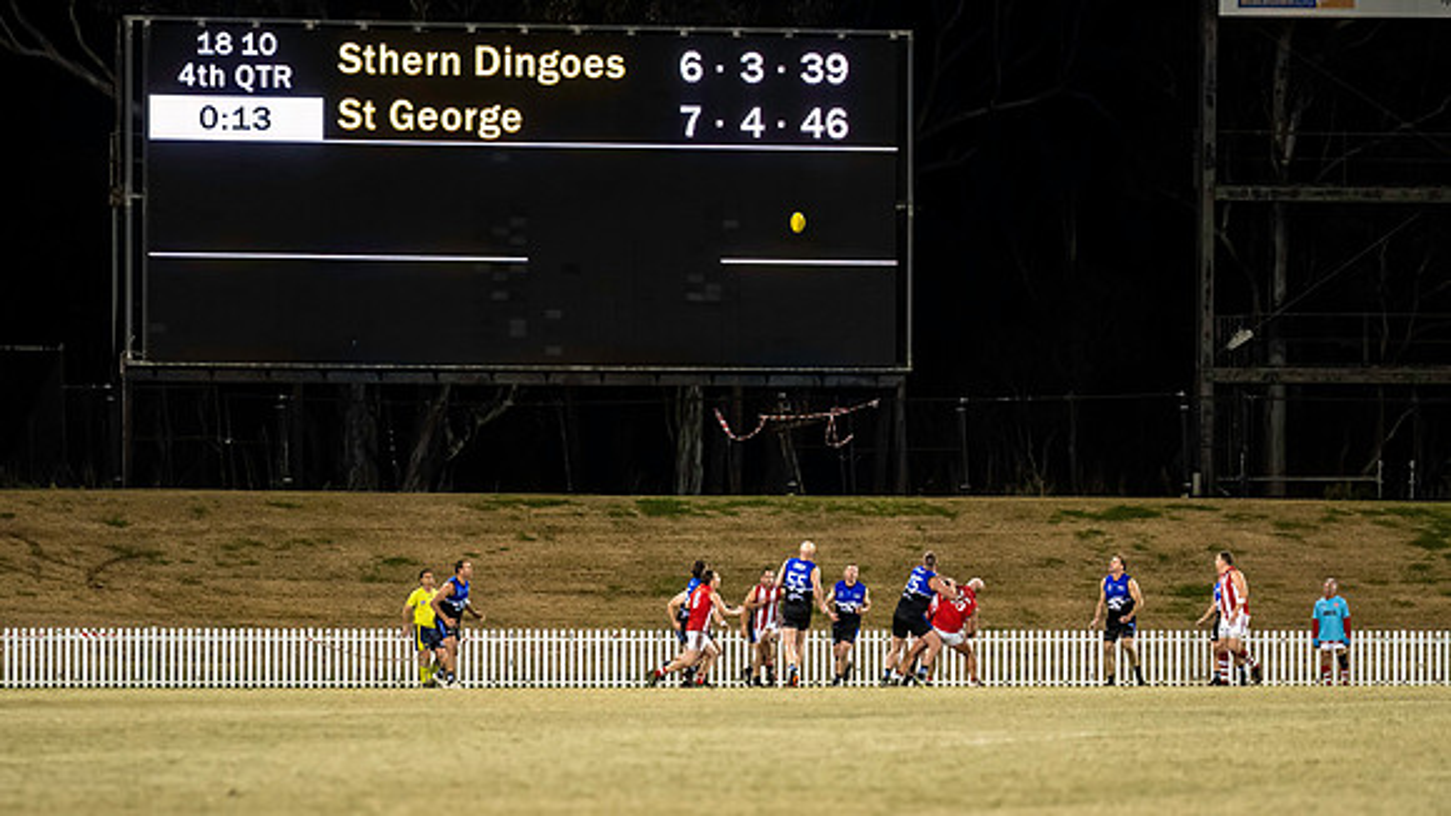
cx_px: 702
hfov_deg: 9.2
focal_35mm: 235
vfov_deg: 5.2
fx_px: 9022
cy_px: 553
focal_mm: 195
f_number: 2.8
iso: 3600
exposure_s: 1/1600
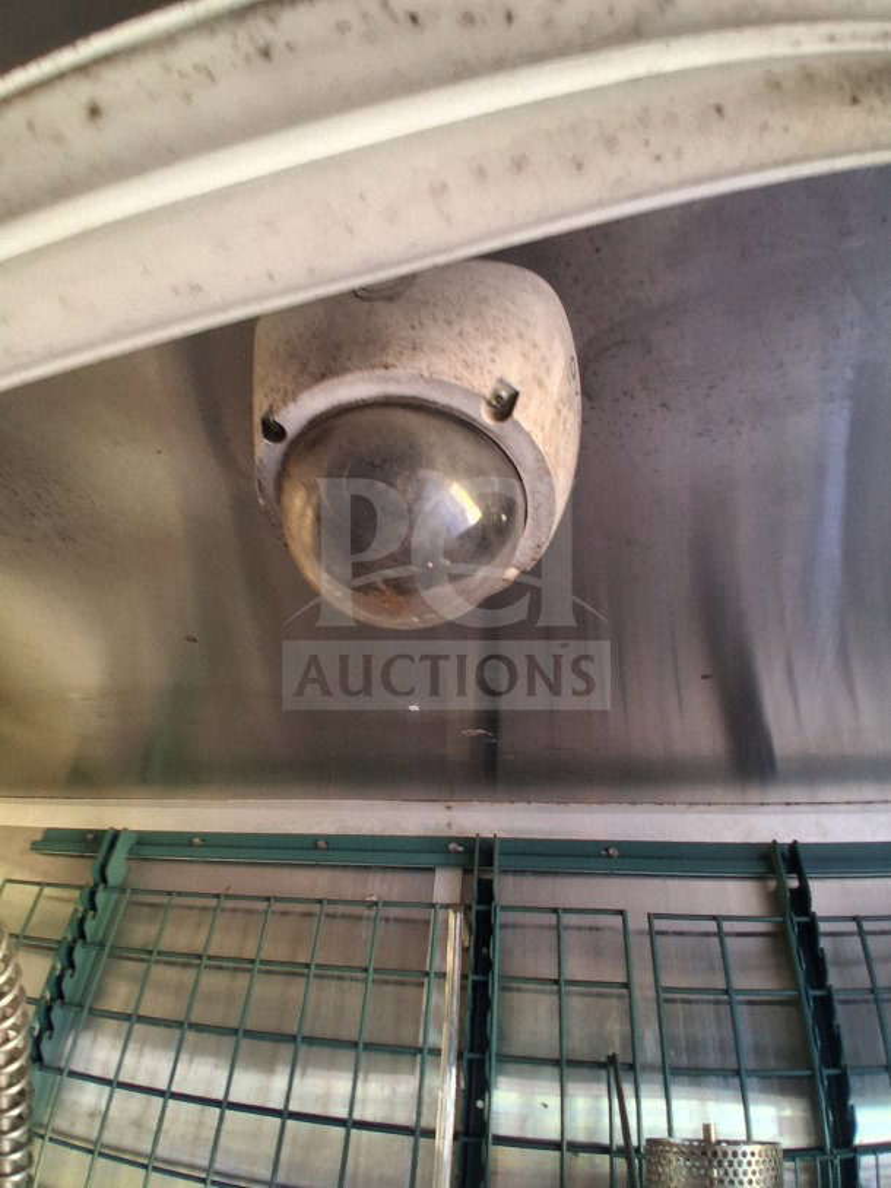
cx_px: 446
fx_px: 583
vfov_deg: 91.0
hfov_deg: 74.7
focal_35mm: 17
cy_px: 594
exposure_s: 1/40
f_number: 2.2
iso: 125
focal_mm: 1.4
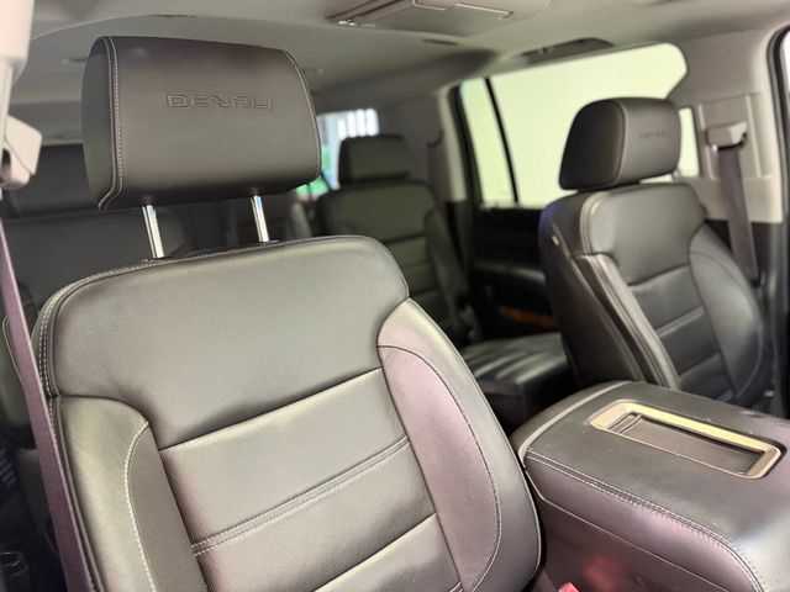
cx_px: 395
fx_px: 548
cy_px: 296
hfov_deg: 71.6
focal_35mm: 24
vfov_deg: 56.8
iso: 640
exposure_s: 1/60
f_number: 1.78
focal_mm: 6.76
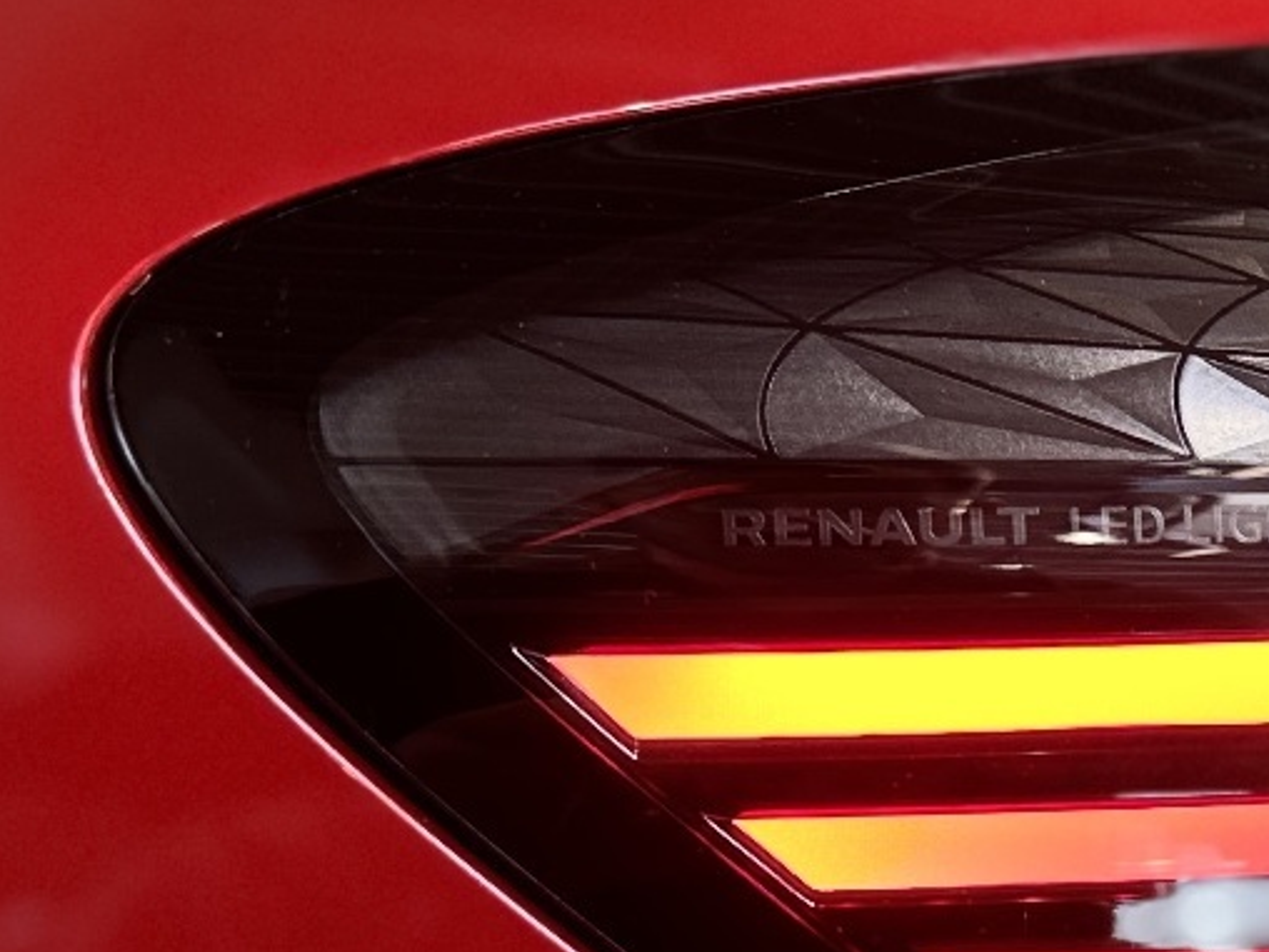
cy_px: 907
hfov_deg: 22.0
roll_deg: -0.8
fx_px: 3116
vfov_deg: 17.1
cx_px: 1326
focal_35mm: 85
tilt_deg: -15.9
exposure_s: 1/50
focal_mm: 6.76
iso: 125
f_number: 1.78
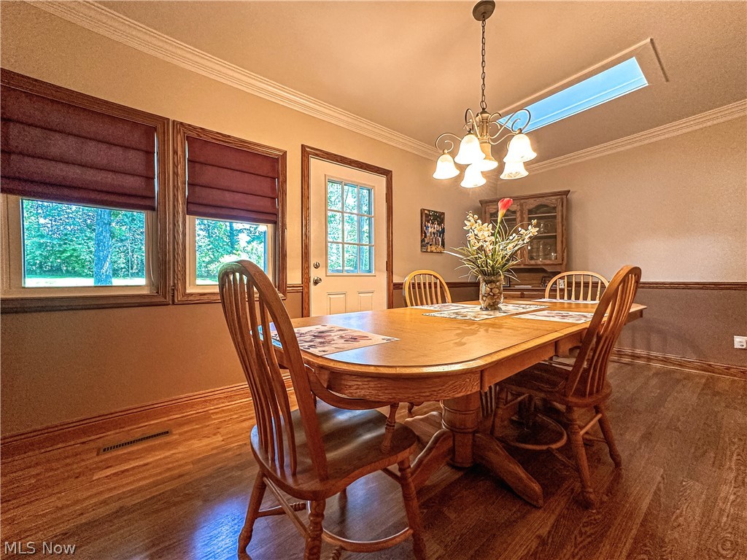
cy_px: 280
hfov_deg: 102.1
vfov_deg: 85.7
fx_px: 302
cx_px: 374
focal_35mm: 14
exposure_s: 1/60
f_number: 2.2
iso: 200
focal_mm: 2.22
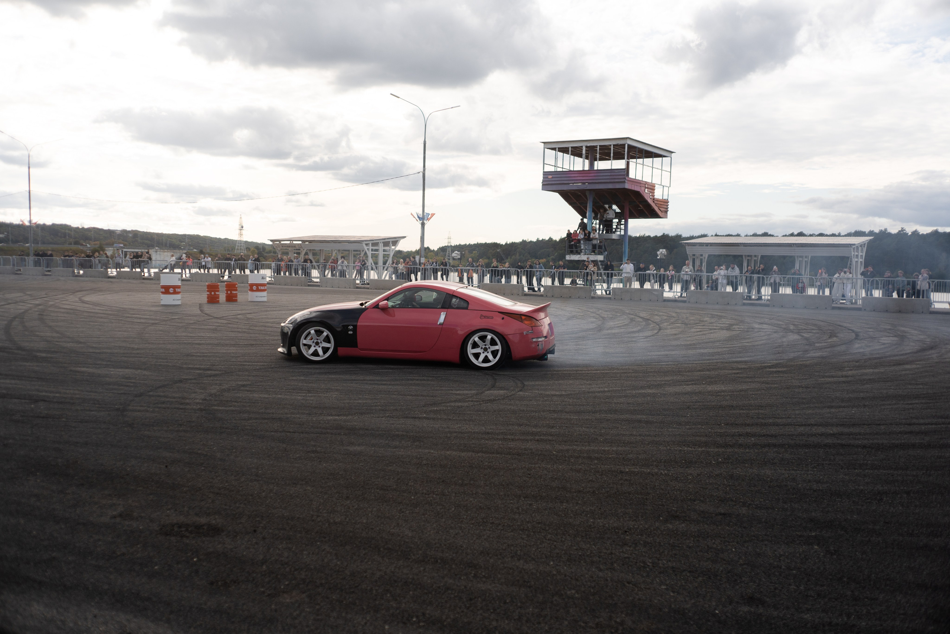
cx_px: 475
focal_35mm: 35
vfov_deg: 37.9
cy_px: 317
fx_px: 924
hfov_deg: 54.4
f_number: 2.2
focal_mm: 35
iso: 100
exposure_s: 1/2500
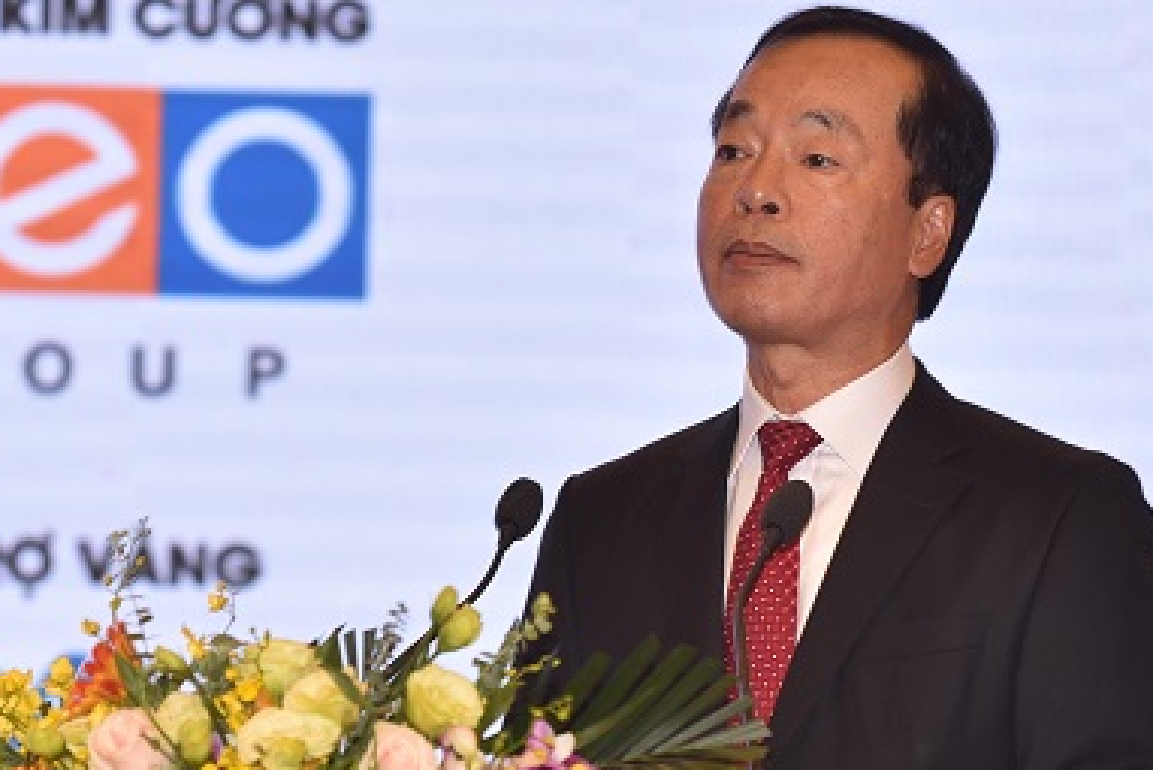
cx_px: 395
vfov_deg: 4.7
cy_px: 370
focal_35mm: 293
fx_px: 9387
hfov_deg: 7.0
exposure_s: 1/60
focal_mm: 140
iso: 200
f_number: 4
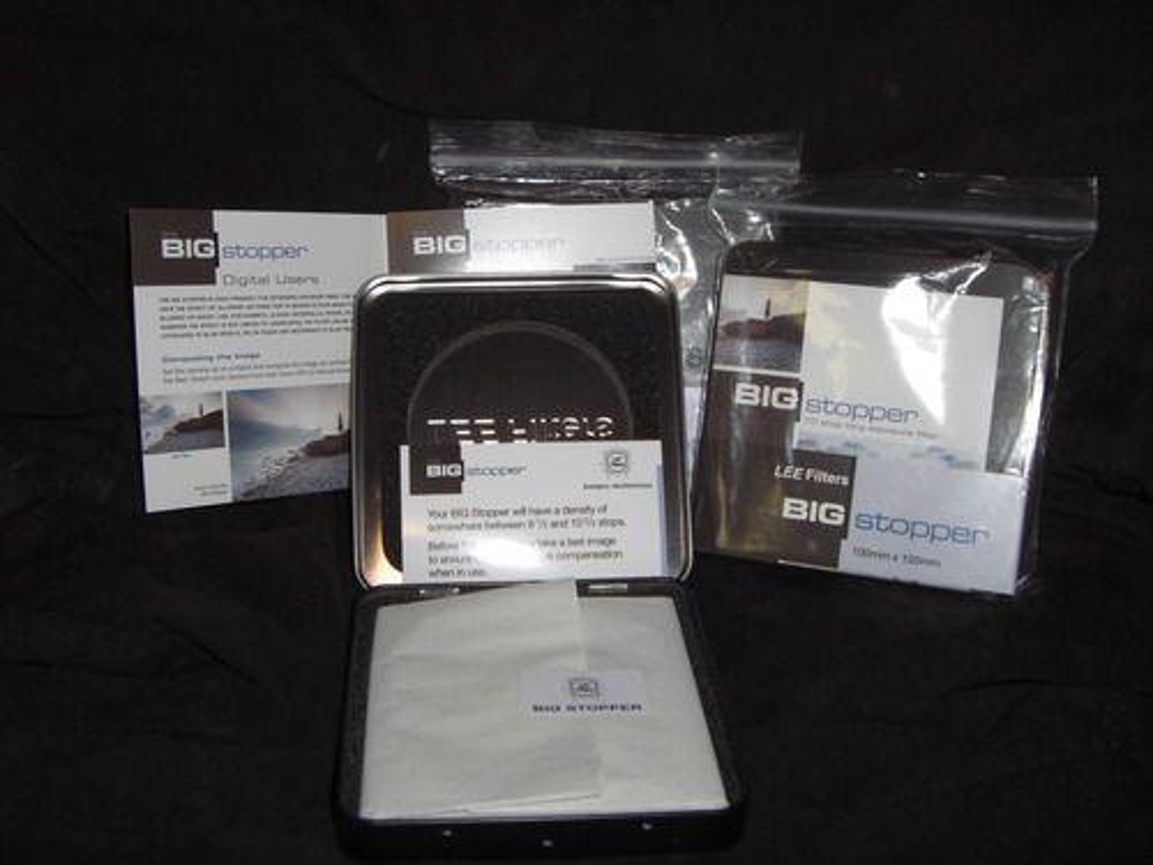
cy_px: 432
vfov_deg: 37.7
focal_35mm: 38
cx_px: 576
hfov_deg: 49.0
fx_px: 1266
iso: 100
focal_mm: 6.2
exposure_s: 1/60
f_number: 2.7
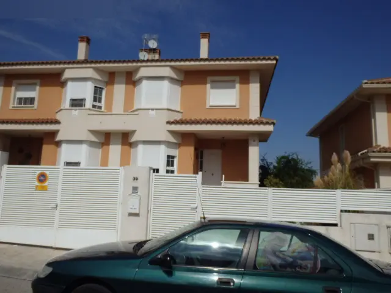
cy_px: 146
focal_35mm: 28
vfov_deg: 49.7
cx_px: 196
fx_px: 316
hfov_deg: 63.4
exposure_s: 1/500
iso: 125
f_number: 11
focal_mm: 5
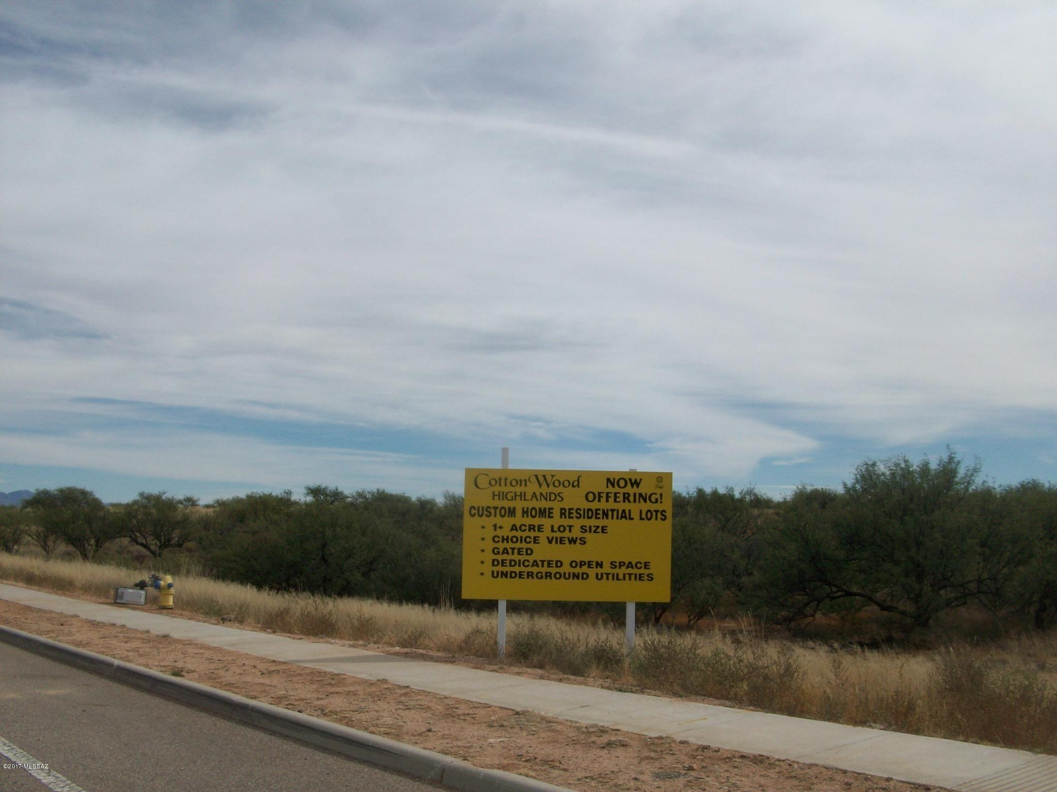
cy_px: 396
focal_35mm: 34
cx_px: 528
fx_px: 1038
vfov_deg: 41.8
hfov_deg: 54.0
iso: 64
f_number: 5.5
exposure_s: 1/799
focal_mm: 5.7
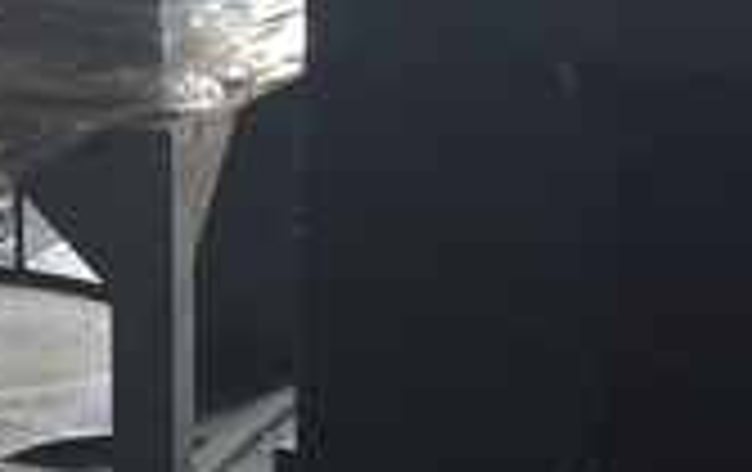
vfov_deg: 8.9
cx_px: -464
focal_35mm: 147
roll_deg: +1.2
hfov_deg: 13.2
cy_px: -99
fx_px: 3018
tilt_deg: -8.0
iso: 40
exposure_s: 1/30
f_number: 2.2
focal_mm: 4.15
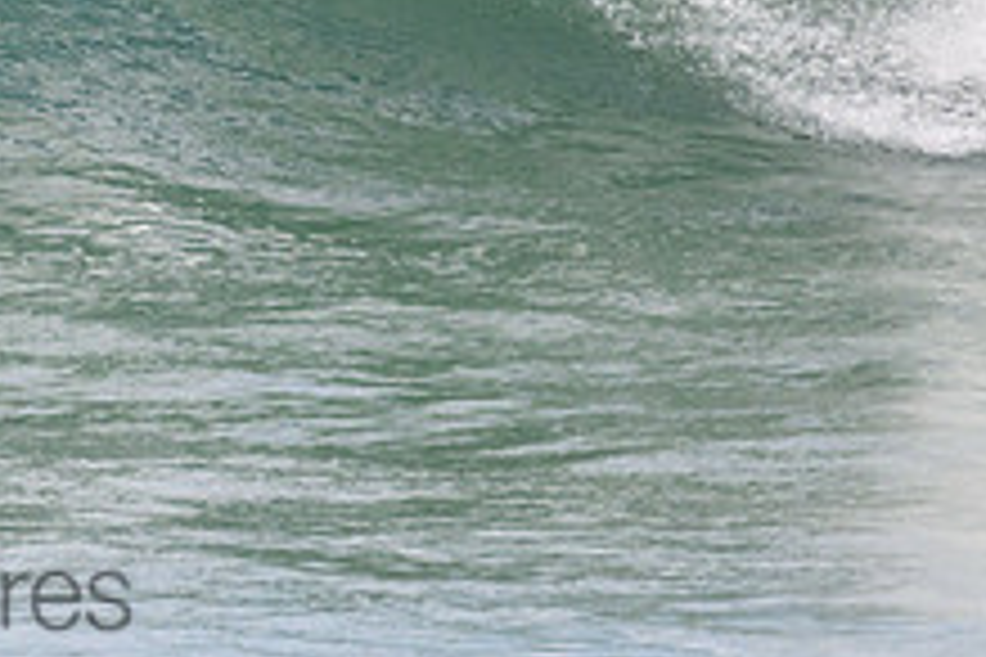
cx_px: -216
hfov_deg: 1.0
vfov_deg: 0.6
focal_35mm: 2122
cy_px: -155
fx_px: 58115
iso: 1600
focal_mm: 800
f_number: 11
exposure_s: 1/2000
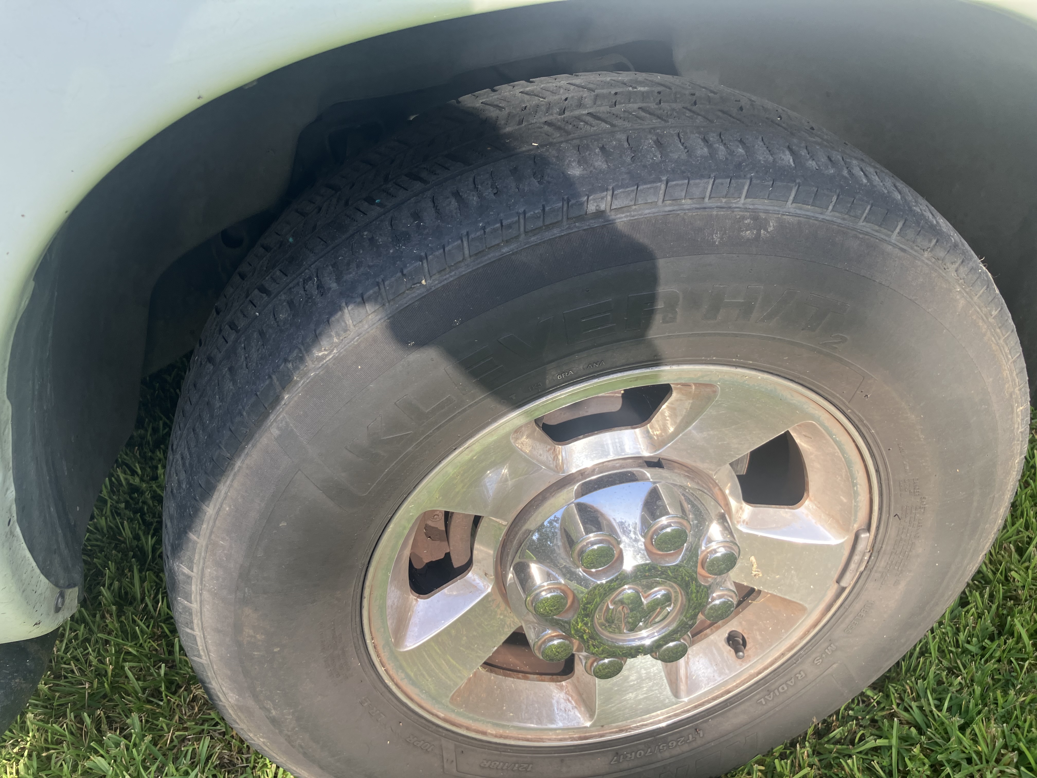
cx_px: 518
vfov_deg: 49.7
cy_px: 389
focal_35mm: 28
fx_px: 839
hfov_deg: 63.4
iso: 25
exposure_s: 1/121
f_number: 1.8
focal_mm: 3.99
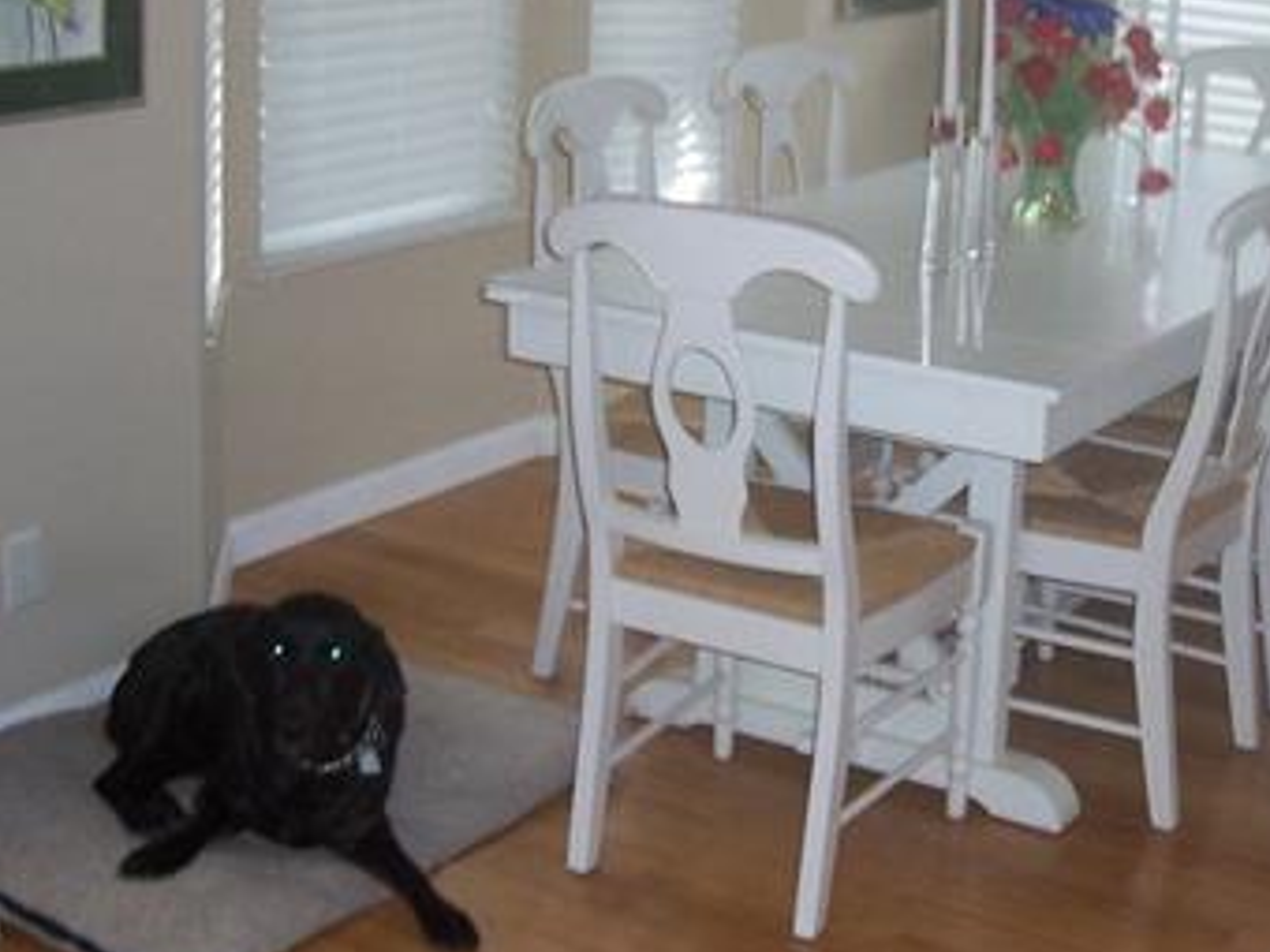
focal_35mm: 64
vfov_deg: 22.9
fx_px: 2348
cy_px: 336
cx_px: 893
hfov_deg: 29.9
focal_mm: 5.6
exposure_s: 1/60
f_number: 2.7
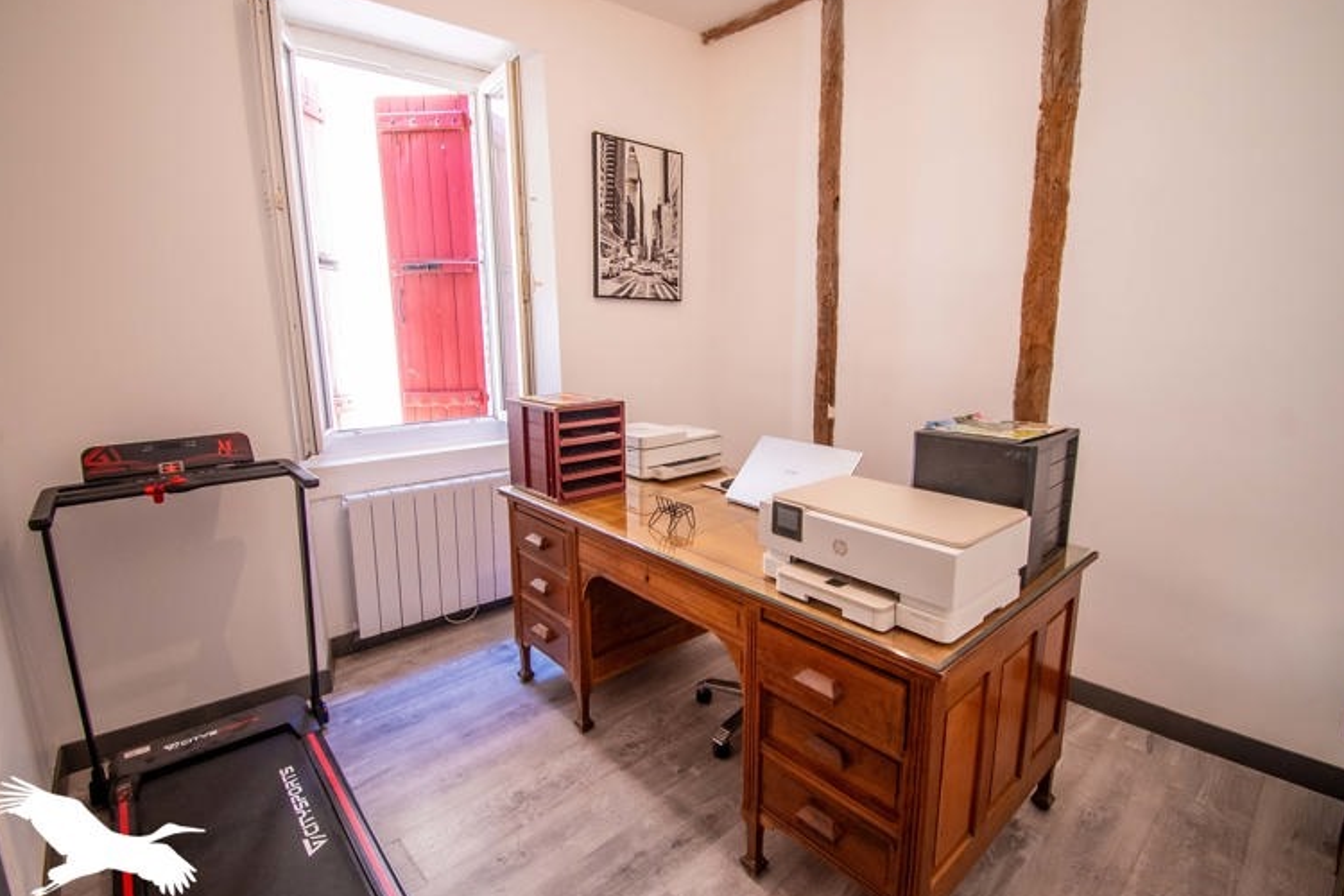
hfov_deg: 96.7
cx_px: 677
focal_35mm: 16
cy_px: 440
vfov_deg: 73.7
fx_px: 597
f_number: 4.5
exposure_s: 1/50
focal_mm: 10
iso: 1000
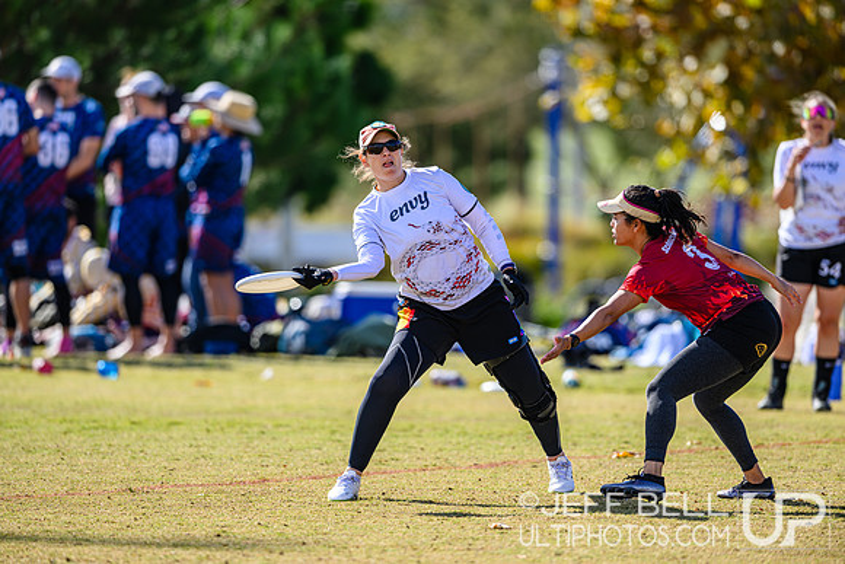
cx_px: 422
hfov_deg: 5.2
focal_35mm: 400
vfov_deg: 3.4
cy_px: 282
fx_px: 9391
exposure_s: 1/1000
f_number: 3.2
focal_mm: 400
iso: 100
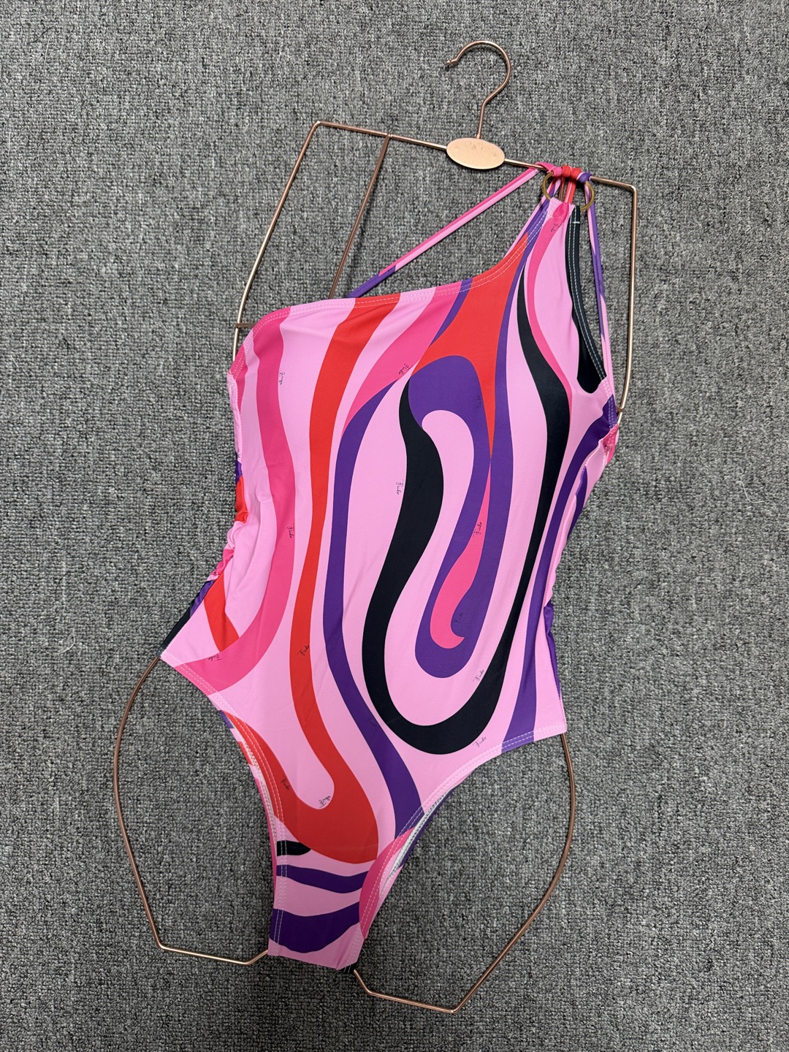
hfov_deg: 56.8
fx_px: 729
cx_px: 394
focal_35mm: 24
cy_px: 526
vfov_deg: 71.6
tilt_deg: -88.0
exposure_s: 1/50
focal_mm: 6.76
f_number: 1.78
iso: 250
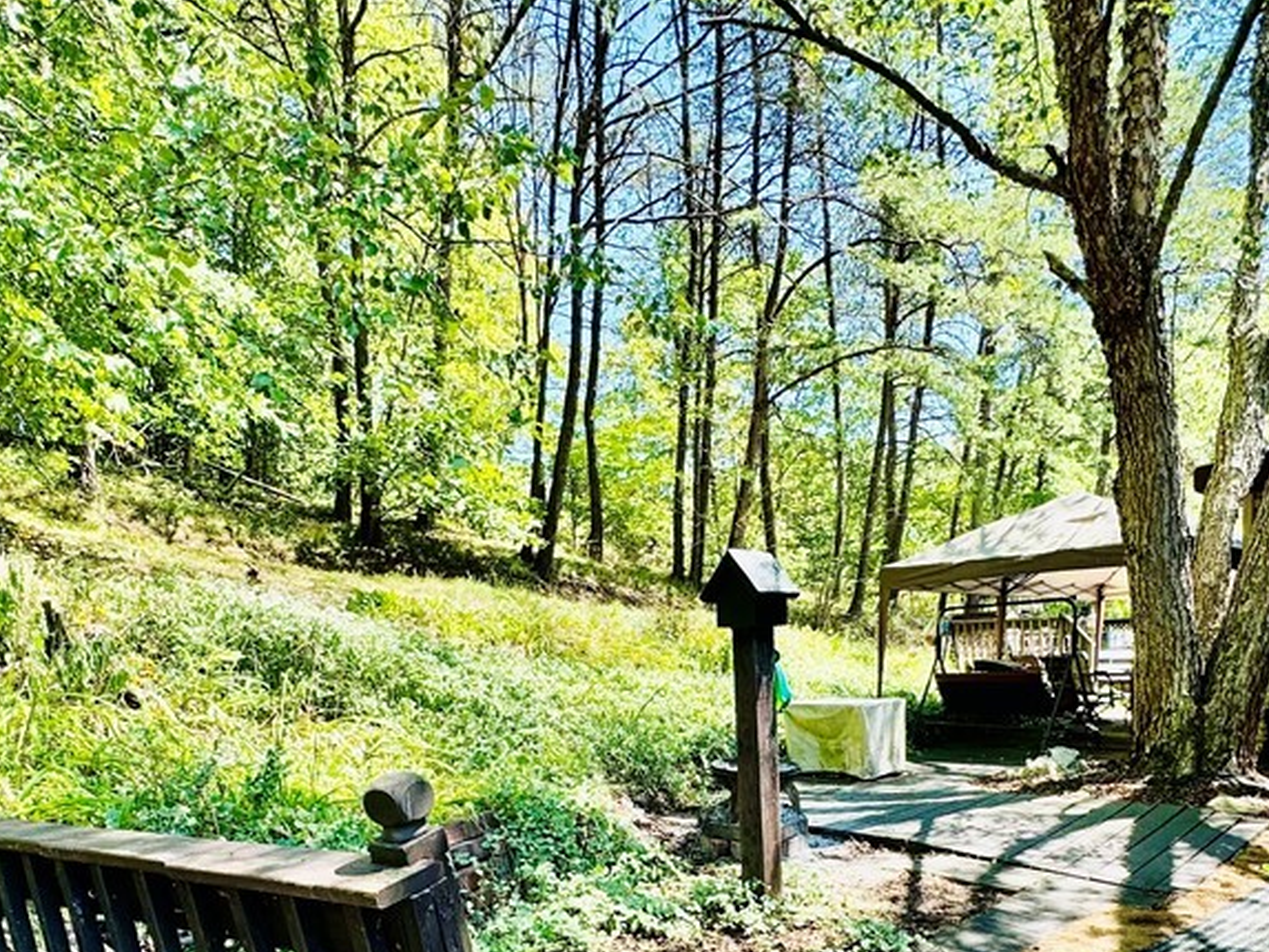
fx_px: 917
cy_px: 764
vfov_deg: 51.4
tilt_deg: -5.0
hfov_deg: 69.3
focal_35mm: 25
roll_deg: +2.9
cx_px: 667
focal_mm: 2.22
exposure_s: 1/190
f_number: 2.2
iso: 40
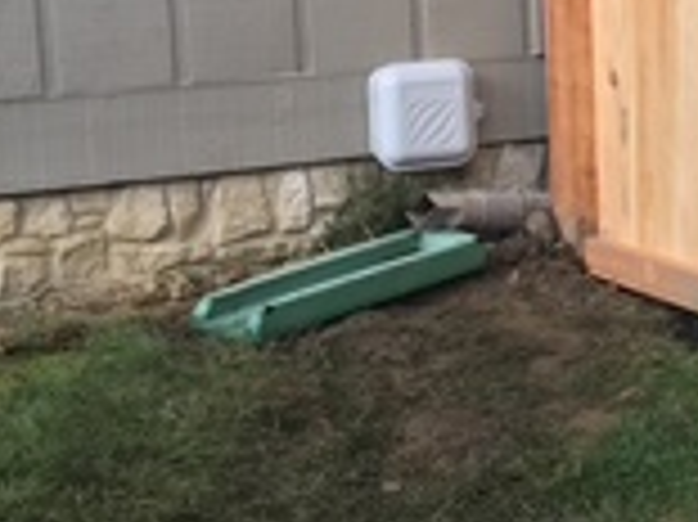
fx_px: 2418
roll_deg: +0.1
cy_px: 99
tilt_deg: -7.3
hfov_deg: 14.7
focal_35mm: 120
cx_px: 1198
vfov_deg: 12.3
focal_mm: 4.15
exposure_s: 1/138
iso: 25
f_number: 2.2
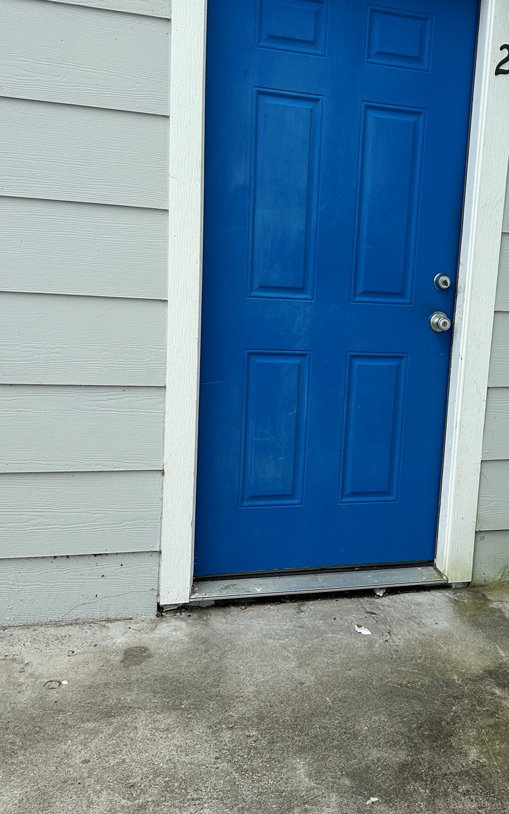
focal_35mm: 38
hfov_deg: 32.9
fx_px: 843
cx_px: 387
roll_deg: -4.5
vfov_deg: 51.5
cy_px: 392
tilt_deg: -9.4
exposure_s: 1/1083
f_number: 1.78
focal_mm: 6.86
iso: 80
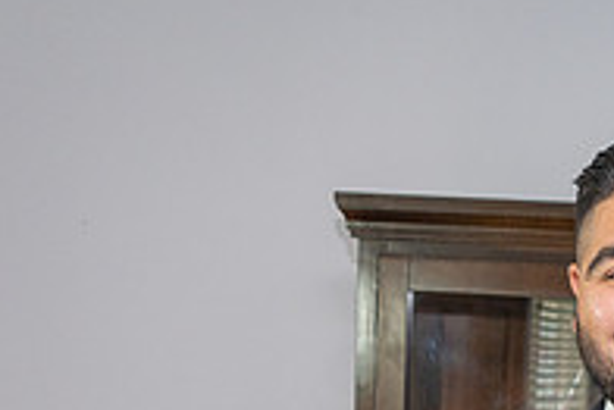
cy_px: 793
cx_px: 703
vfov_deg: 11.9
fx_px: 1775
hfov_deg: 18.7
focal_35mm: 104
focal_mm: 25
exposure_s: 1/160
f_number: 4
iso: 640
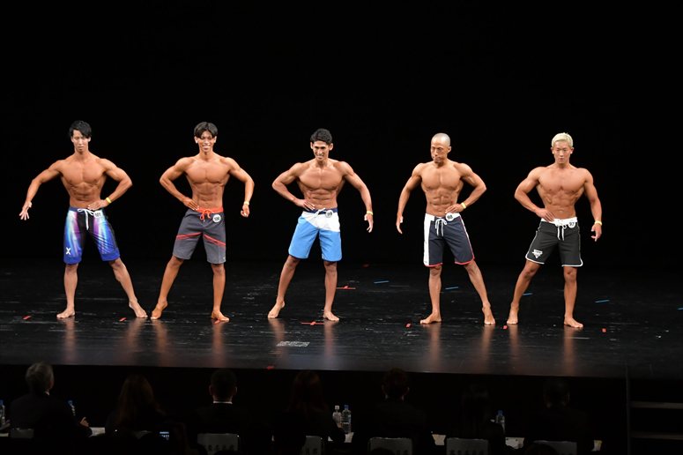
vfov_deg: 10.8
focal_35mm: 127
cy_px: 228
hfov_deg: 16.1
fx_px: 2408
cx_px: 342
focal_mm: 85
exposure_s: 1/400
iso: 3200
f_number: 5.6
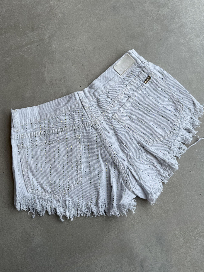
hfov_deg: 56.8
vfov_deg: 71.6
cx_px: 102
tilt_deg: -83.4
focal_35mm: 24
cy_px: 136
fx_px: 189
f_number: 1.78
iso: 80
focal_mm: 6.76
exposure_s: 1/1770
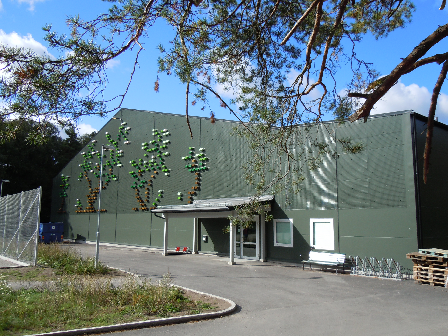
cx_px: 224
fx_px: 388
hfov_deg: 60.0
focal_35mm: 30
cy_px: 168
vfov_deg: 46.8
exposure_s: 1/800
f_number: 3.5
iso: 100
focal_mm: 5.4
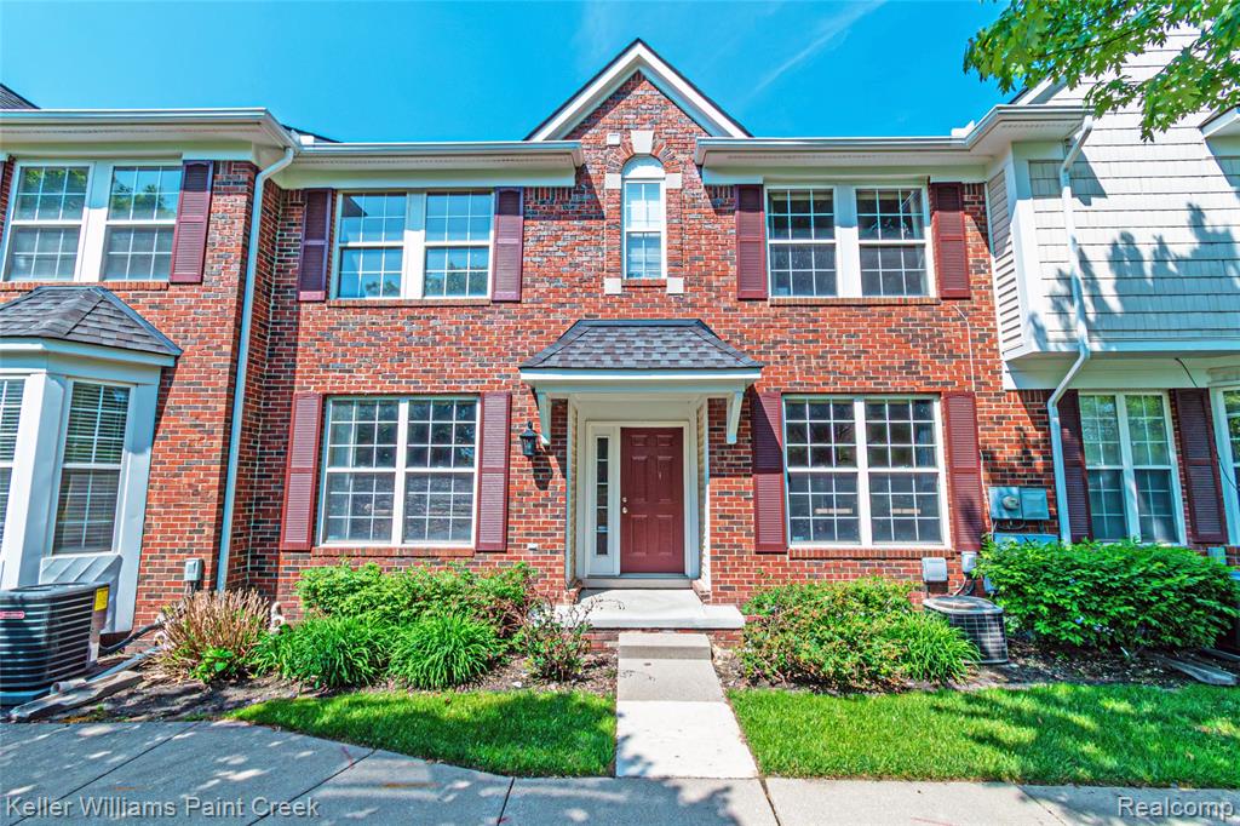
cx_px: 620
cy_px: 413
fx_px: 516
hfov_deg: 100.4
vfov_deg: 77.3
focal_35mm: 15
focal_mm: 10
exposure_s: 1/160
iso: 320
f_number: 20
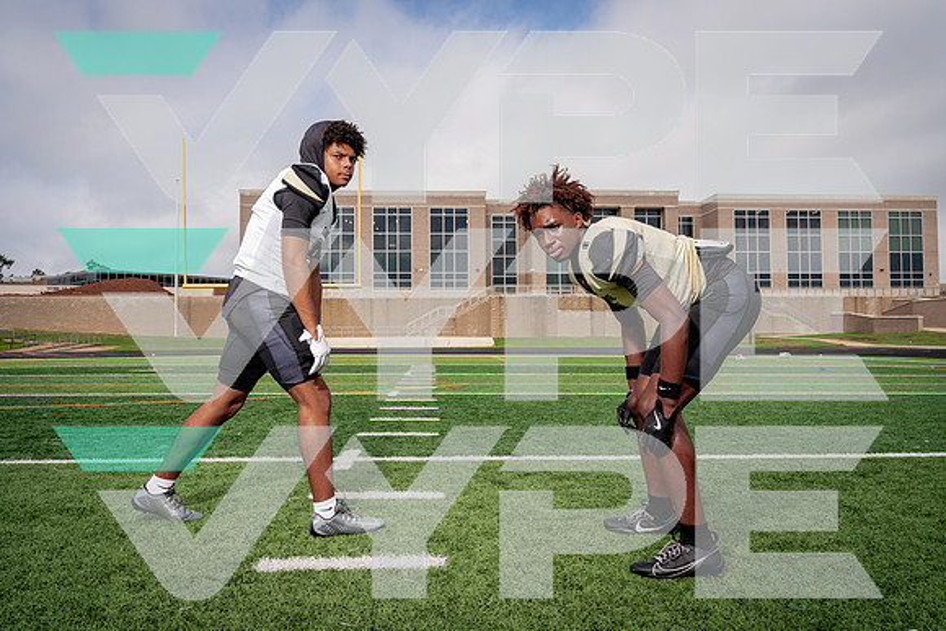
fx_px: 633
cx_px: 473
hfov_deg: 73.6
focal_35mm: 24
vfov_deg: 53.0
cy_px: 316
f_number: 6.3
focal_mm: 24
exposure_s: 1/1600
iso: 400
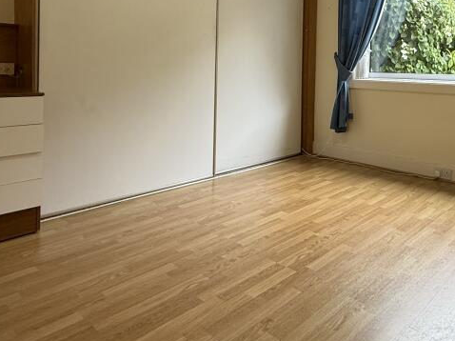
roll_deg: -2.0
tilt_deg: -1.2
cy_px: 79
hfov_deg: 57.0
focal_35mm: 30
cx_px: 342
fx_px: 394
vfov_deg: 44.9
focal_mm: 2.22
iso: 160
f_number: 2.2
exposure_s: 1/99
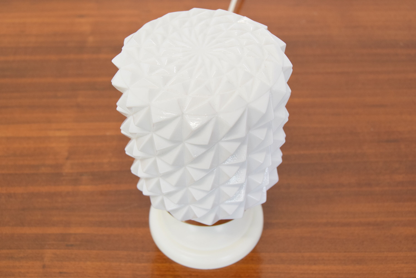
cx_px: 208
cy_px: 139
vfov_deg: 29.0
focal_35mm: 46
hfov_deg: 42.3
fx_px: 538
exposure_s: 1/160
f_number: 6.3
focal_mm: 31
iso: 1600
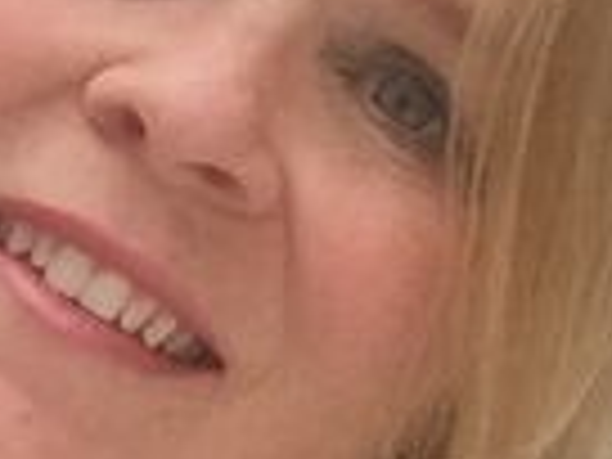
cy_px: 101
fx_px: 2546
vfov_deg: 10.3
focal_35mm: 144
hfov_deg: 13.4
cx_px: -99
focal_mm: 2.65
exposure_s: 1/408
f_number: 2.2
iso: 32
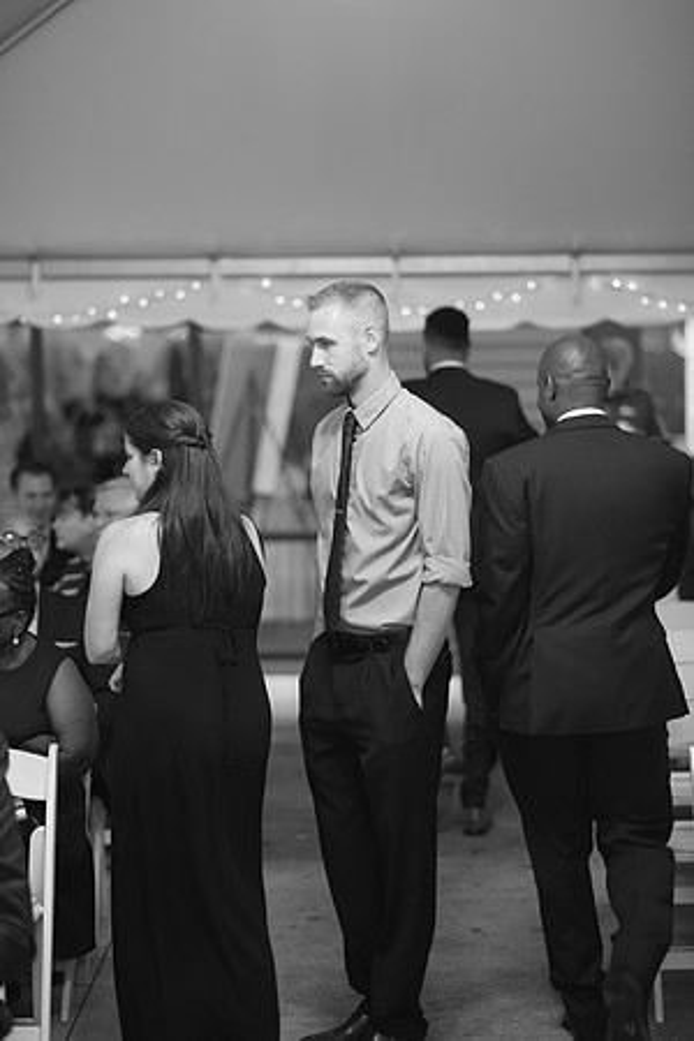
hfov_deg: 16.1
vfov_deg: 23.9
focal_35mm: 85
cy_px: 520
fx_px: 2458
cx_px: 347
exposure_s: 1/125
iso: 2000
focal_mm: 85
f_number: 1.8
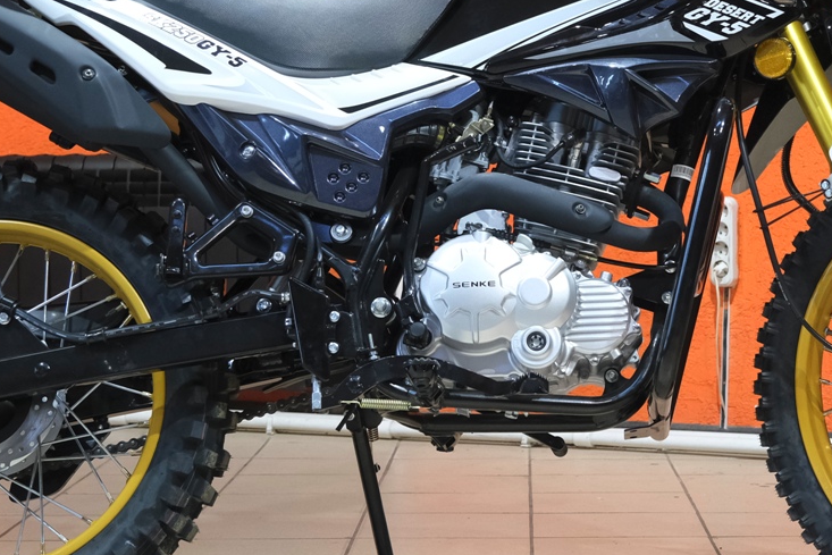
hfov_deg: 21.2
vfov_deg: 14.2
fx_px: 2219
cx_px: 546
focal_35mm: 96
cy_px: 82
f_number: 4
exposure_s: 1/100
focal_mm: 29.2
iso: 1600
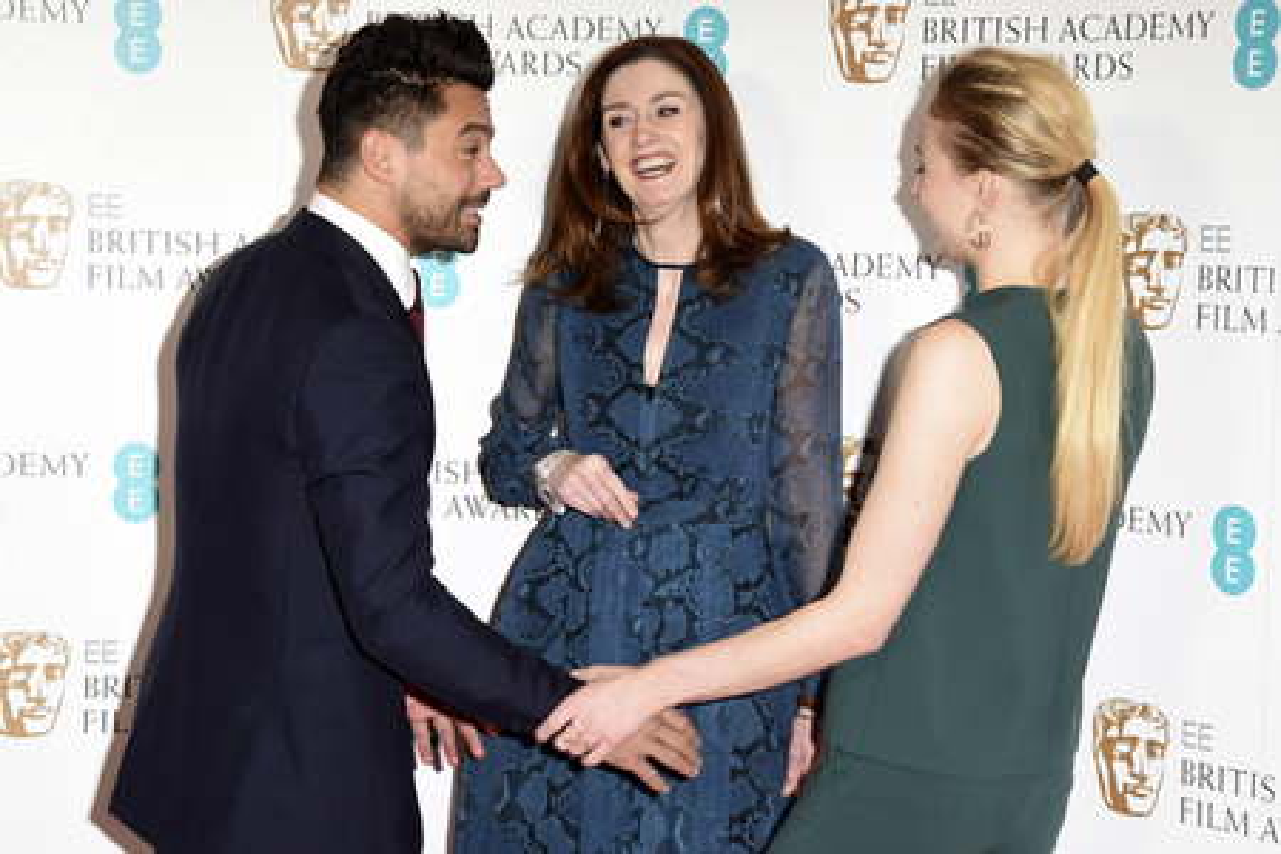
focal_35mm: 55
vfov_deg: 24.6
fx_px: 1957
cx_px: 640
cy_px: 427
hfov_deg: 36.2
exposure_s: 1/250
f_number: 6.3
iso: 1000
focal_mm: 55
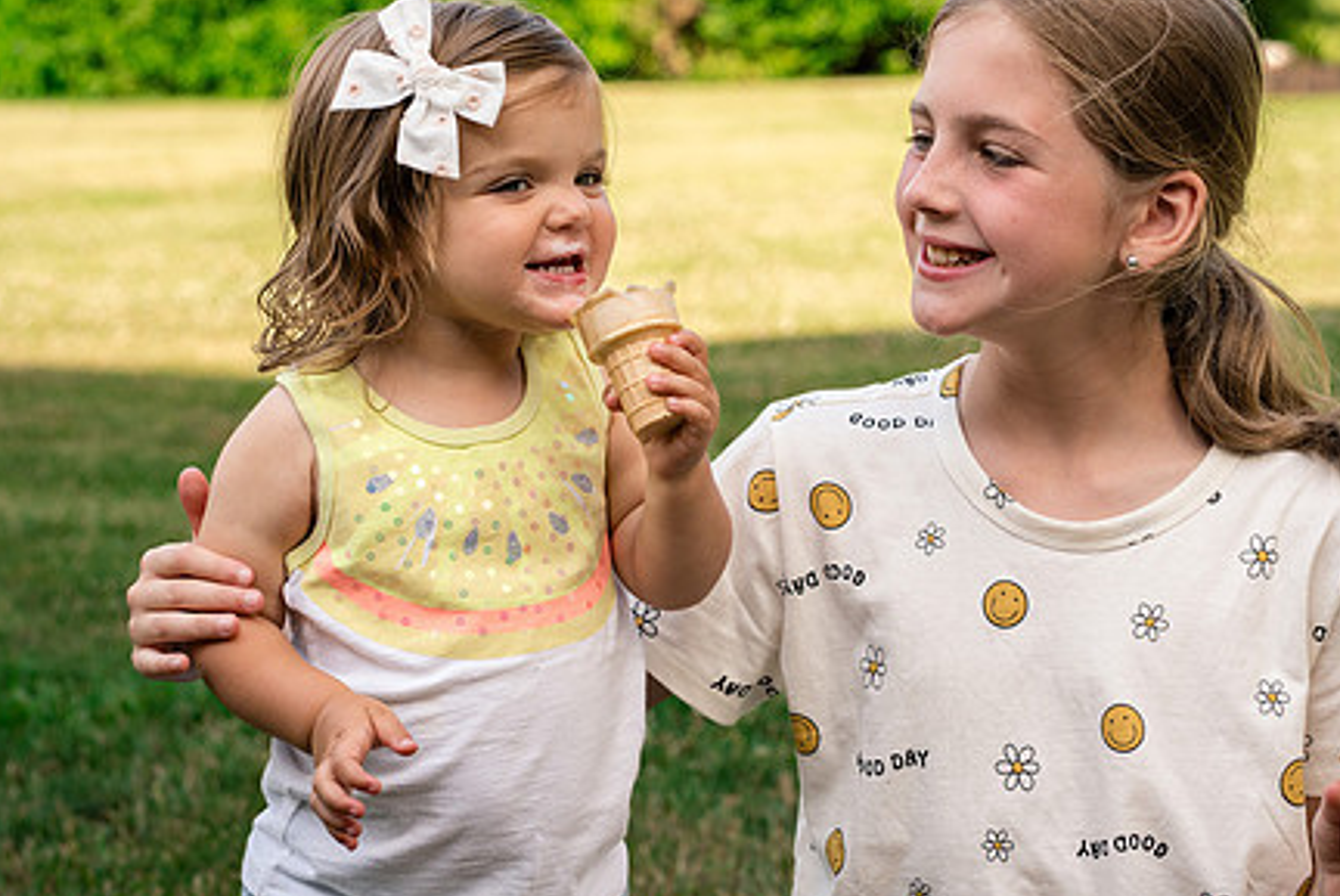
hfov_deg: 17.9
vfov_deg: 12.0
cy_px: 377
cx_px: 757
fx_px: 4248
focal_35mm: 114
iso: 640
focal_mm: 85
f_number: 6.3
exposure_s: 1/400
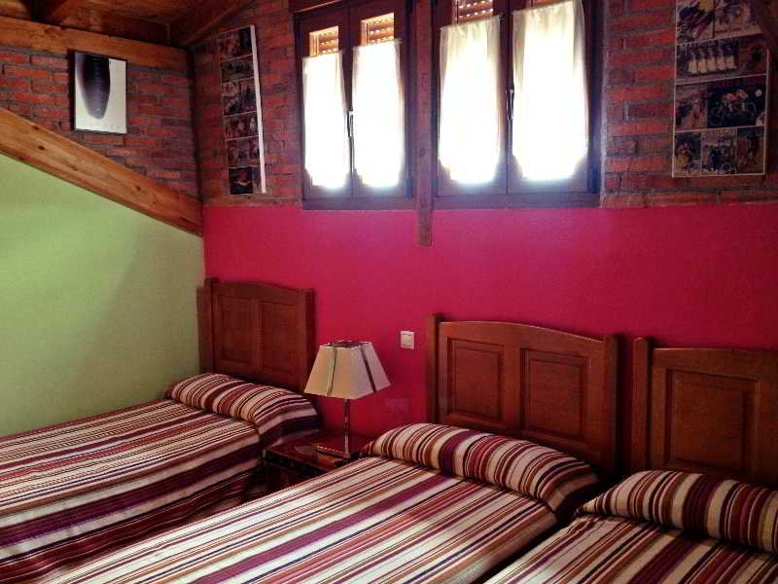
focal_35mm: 35
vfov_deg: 40.7
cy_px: 292
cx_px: 389
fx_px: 787
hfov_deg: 52.6
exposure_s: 1/20
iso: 200
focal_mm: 4.28
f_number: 2.4
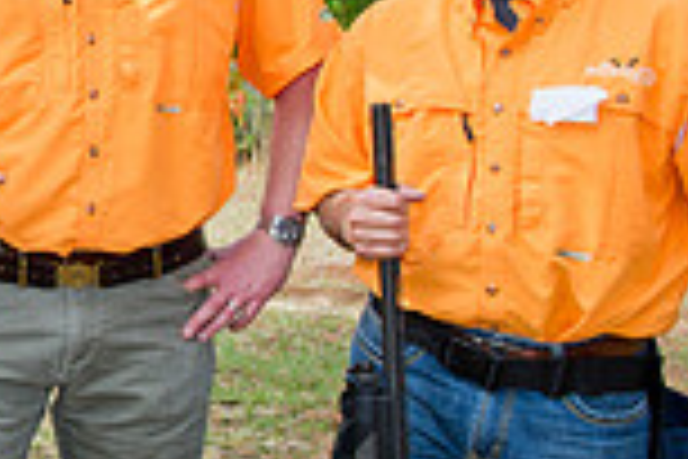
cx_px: -346
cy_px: 140
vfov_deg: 12.9
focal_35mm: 106
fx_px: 2026
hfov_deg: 17.3
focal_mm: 28
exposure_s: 1/250
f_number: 7.1
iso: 400
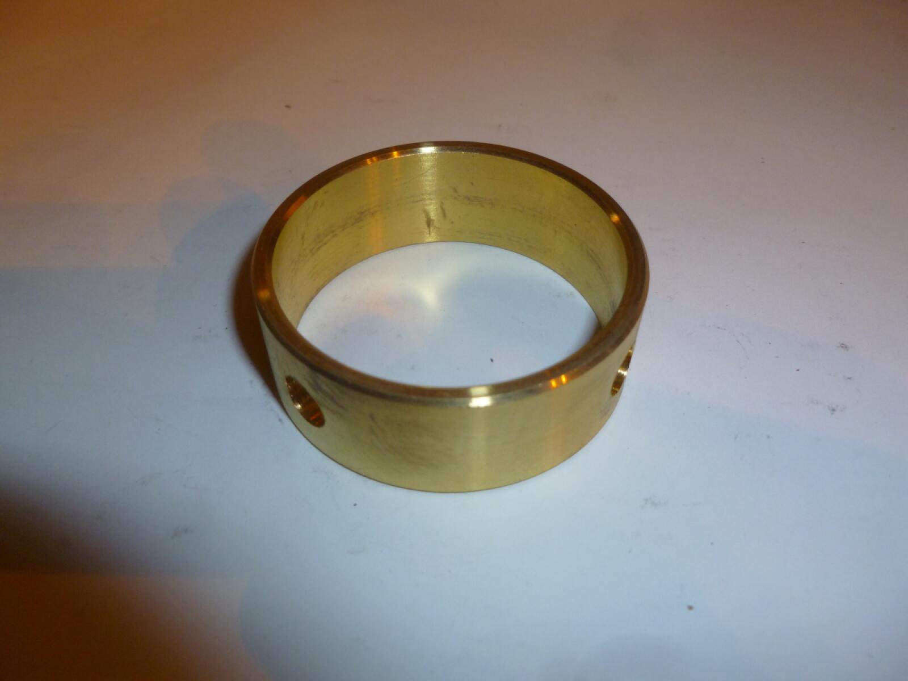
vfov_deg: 49.7
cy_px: 340
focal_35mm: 28
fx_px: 734
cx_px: 454
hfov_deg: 63.4
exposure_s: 1/30
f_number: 3.3
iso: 160
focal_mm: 5
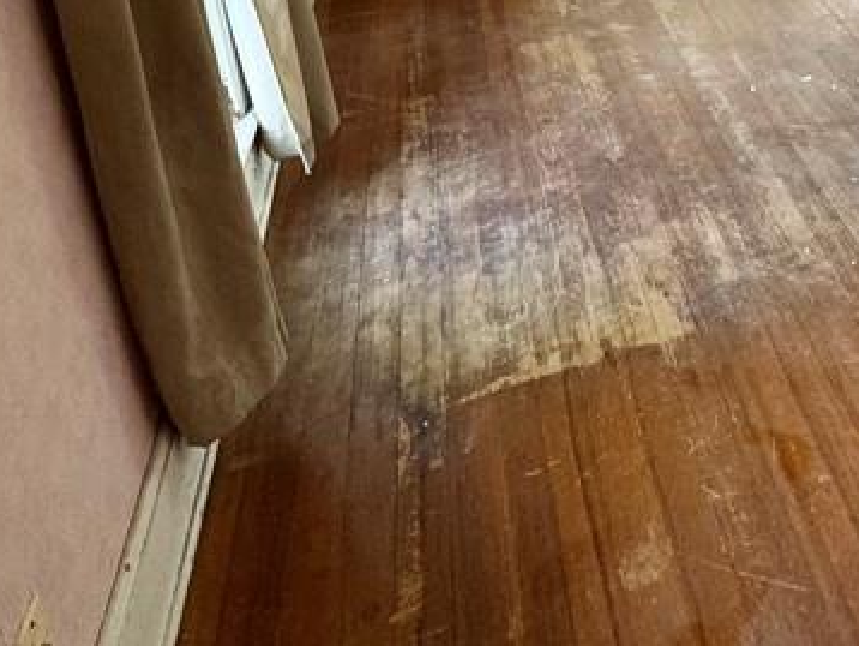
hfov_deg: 41.1
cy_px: -158
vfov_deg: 29.9
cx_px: 849
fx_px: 993
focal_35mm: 40
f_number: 2.2
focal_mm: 2.22
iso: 160
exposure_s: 1/99
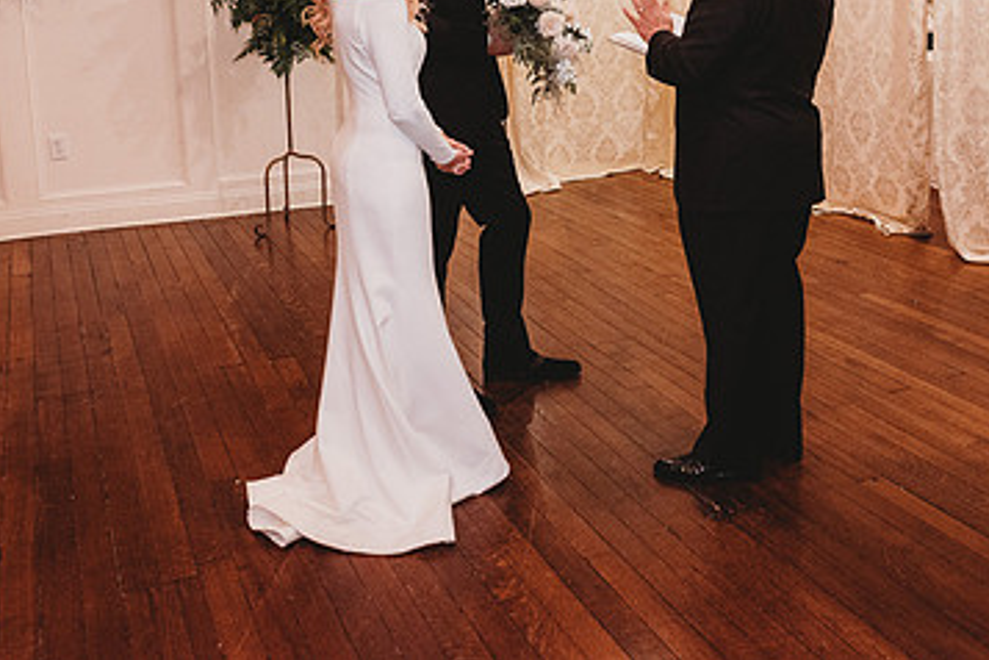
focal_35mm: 39
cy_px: 126
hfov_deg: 49.3
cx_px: 576
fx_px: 1071
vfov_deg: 33.2
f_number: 2.8
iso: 4000
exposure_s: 1/160
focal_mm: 24
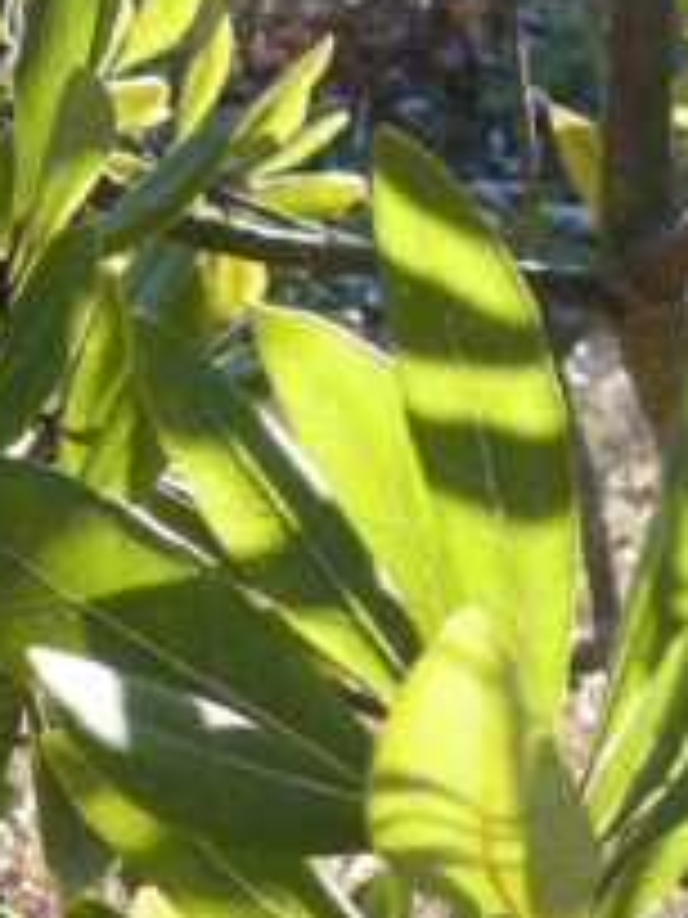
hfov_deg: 13.2
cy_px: 1220
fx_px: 2968
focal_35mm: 112
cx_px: 450
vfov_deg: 16.5
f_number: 3.2
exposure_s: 1/98
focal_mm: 6.3
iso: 50
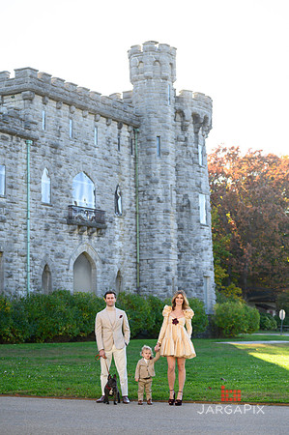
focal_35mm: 78
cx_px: 144
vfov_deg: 26.0
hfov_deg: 17.5
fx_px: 941
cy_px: 218
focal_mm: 78
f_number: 3.2
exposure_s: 1/4000
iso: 1600
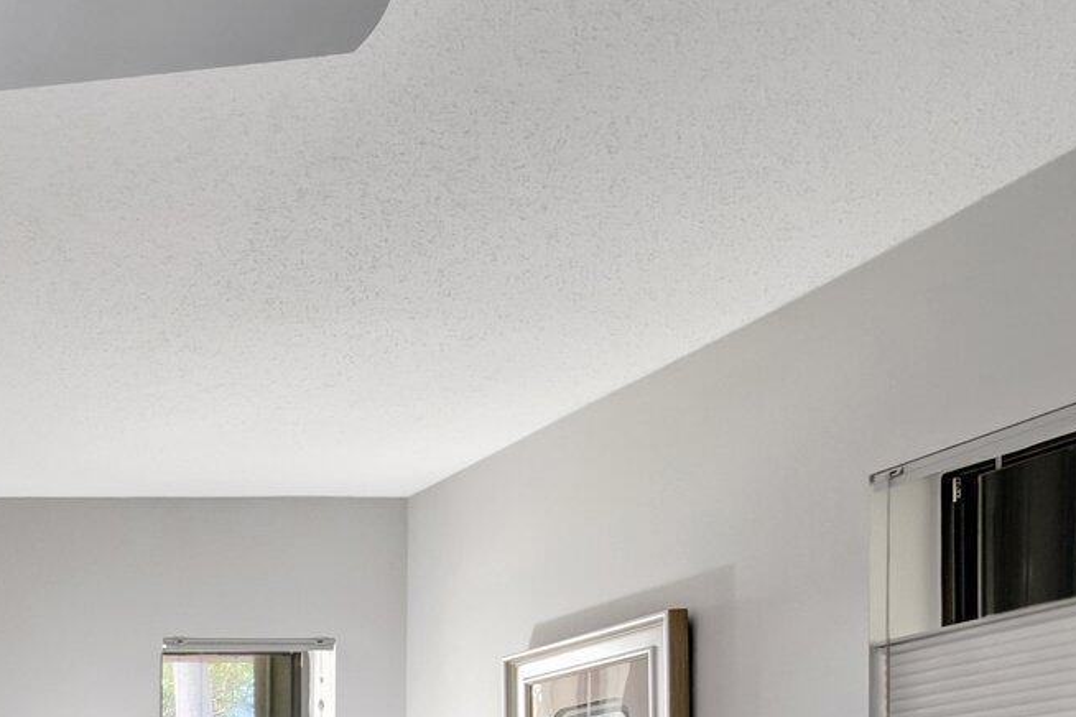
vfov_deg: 25.0
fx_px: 1405
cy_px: 922
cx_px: -364
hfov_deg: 31.2
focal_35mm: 47
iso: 1000
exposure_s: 1/13
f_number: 8
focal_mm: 10
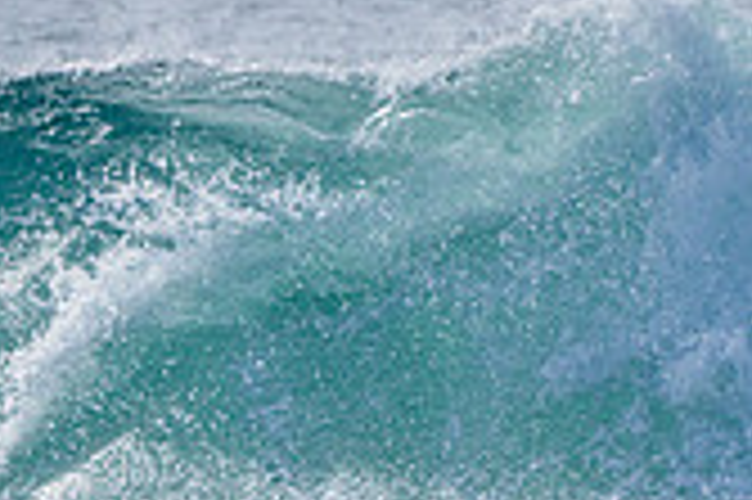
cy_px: 514
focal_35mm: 2125
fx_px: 44345
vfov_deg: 0.6
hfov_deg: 1.0
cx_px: -490
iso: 80
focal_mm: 500
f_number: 5.6
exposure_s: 1/2000
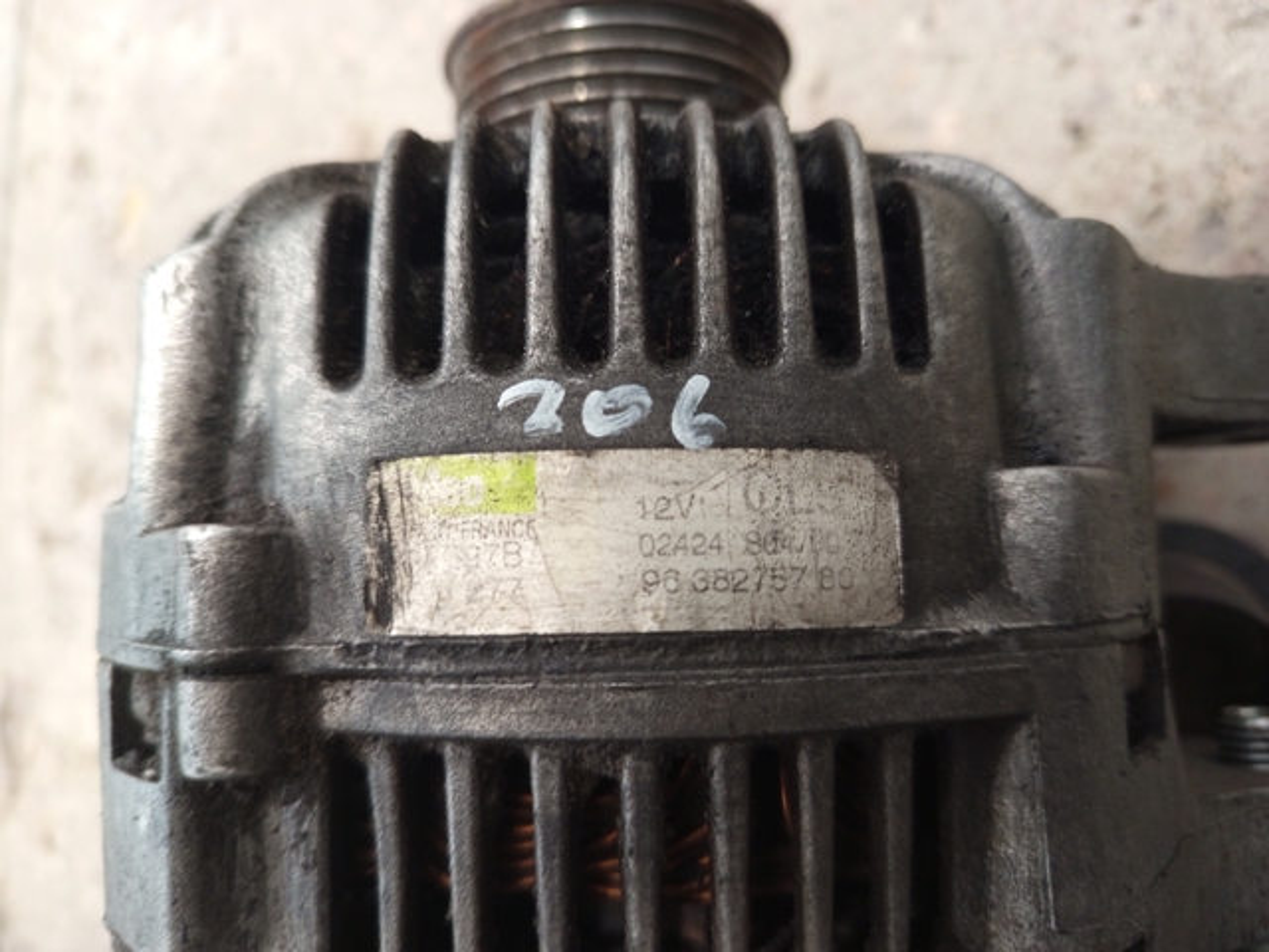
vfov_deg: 56.8
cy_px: 476
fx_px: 880
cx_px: 634
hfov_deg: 71.6
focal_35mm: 24
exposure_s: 1/25
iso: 1371
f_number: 1.7
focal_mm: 5.24
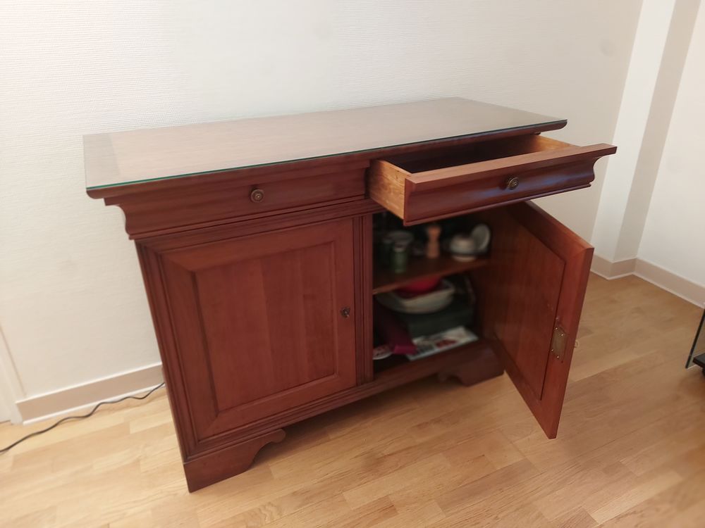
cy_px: 264
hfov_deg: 71.6
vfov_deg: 56.8
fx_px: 489
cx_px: 352
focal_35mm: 24
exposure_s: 1/25
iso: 250
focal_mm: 5.23
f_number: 1.8
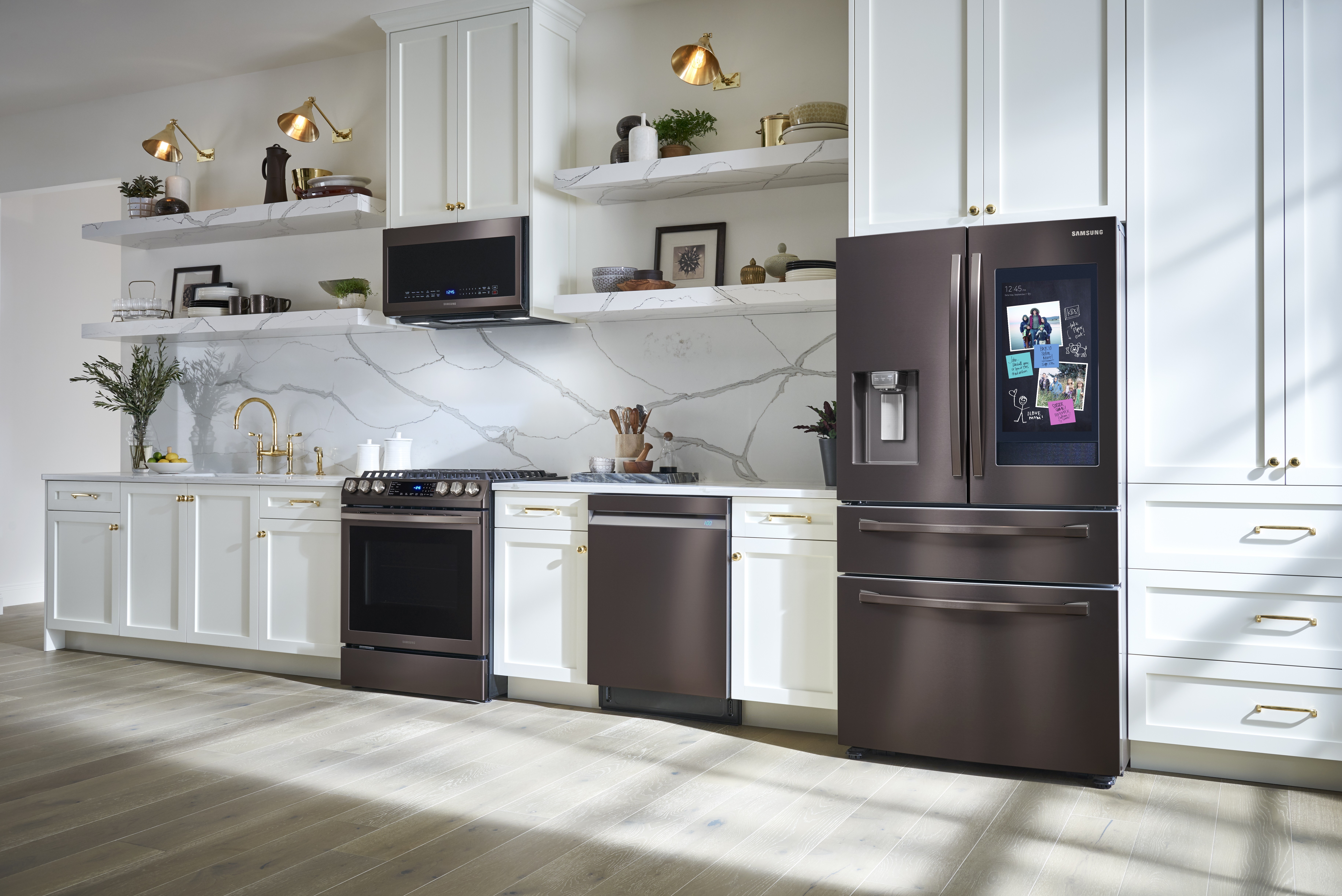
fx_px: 1193
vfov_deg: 41.1
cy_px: 448
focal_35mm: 32
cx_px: 671
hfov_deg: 58.7
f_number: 10
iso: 200
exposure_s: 1/4
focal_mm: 32
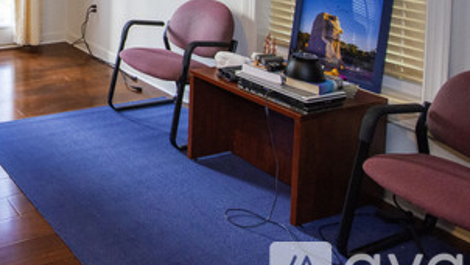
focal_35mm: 39
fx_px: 486
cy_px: -86
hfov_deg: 40.3
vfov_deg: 25.8
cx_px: -61
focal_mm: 15
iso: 2500
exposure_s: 1/100
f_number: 5.6
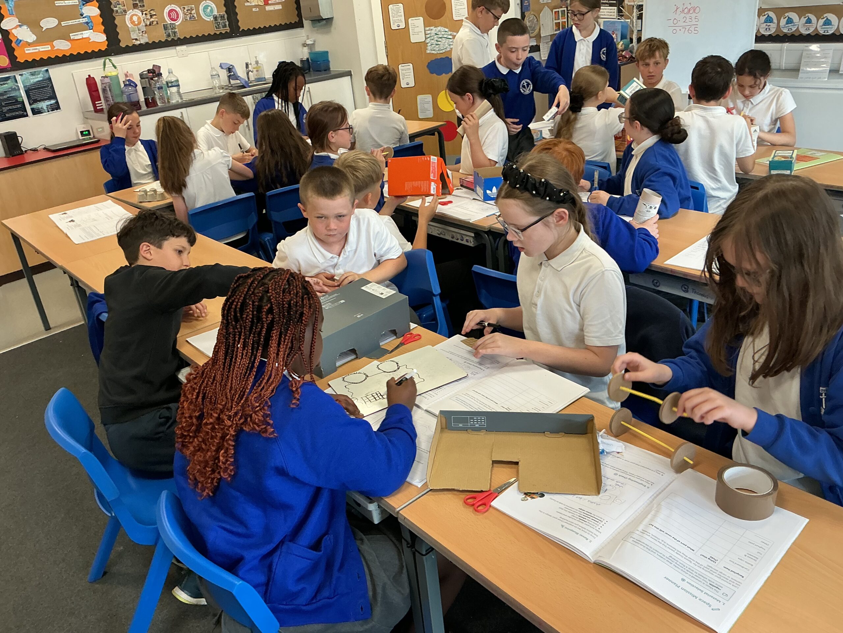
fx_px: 706
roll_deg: +6.4
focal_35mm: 29
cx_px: 422
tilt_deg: -25.3
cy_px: 316
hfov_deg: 61.7
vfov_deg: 48.2
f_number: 1.8
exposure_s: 1/60
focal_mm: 3
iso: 64
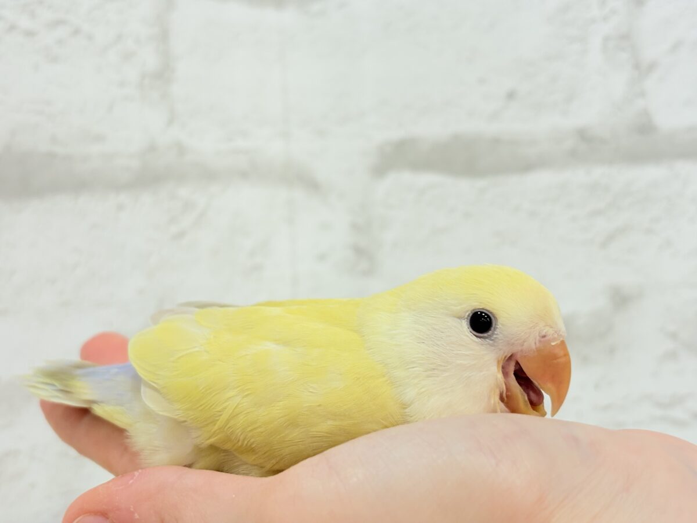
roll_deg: +3.1
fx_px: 1047
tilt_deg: -5.7
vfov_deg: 28.0
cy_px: 262
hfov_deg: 36.8
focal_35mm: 52
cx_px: 348
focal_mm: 5.96
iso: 64
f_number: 1.6
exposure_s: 1/100
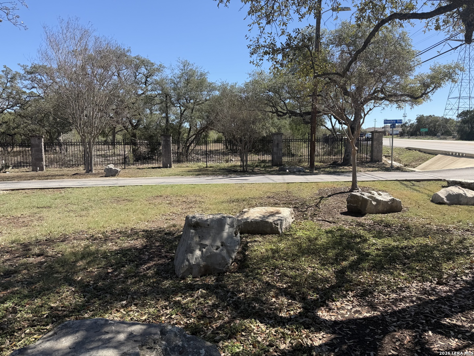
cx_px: 237
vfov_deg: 56.8
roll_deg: +1.2
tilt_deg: -4.3
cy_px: 178
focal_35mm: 24
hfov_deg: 71.6
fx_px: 329
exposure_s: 1/2525
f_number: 1.78
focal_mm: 6.76
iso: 80
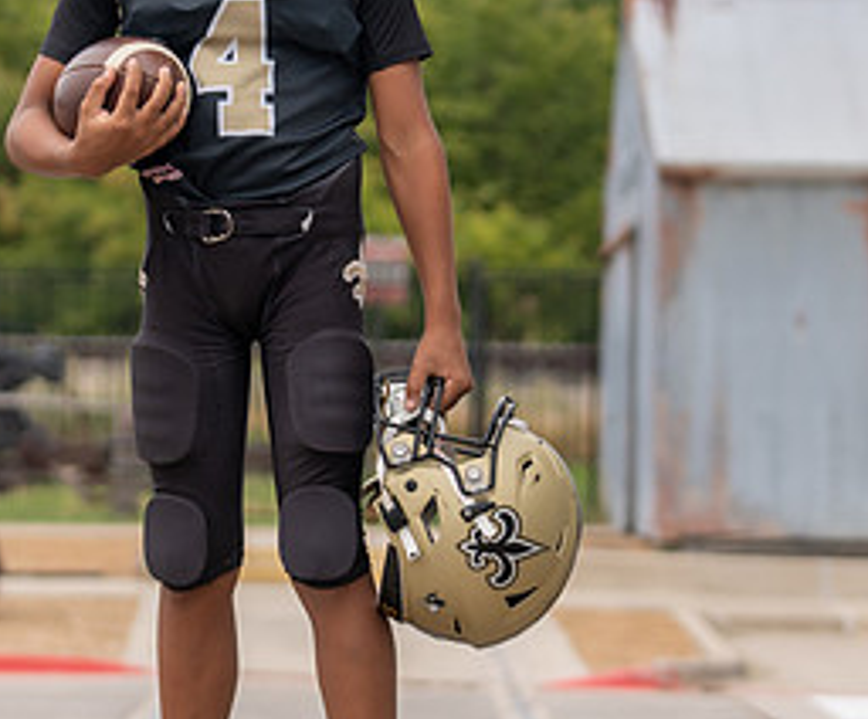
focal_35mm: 178
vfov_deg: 8.9
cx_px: 305
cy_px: 230
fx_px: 4636
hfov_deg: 10.7
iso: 100
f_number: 2.8
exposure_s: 1/320
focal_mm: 71
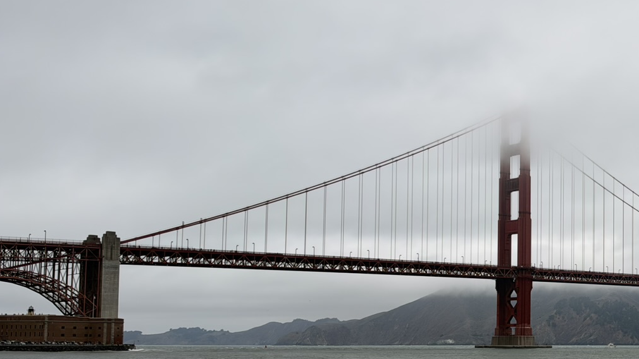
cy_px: 274
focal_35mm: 53
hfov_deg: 35.6
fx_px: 898
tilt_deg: +4.1
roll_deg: -0.2
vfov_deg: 22.4
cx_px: 632
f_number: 1.8
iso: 64
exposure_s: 1/5587
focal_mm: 6.93
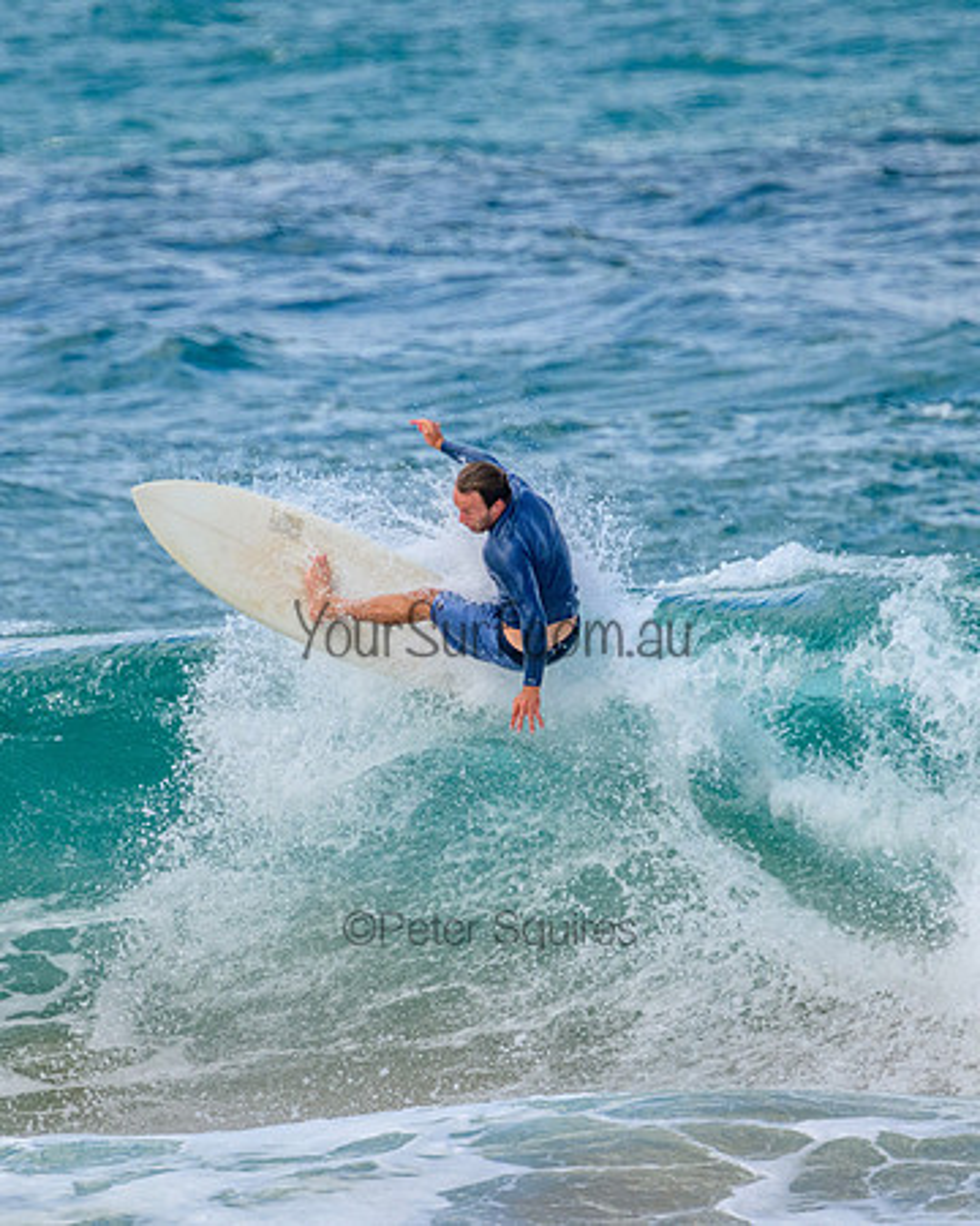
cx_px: 490
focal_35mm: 1126
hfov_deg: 1.4
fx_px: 40830
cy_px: 613
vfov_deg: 1.7
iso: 1600
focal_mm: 800
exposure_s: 1/2000
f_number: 11
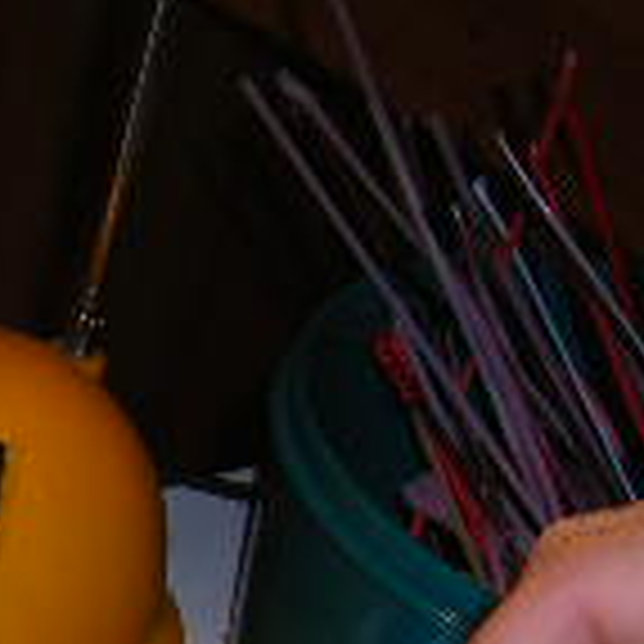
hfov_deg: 10.5
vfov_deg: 10.4
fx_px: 3410
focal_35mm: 162
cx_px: -252
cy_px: 1004
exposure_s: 1/60.1
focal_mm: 6.8
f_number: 3.3
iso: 50
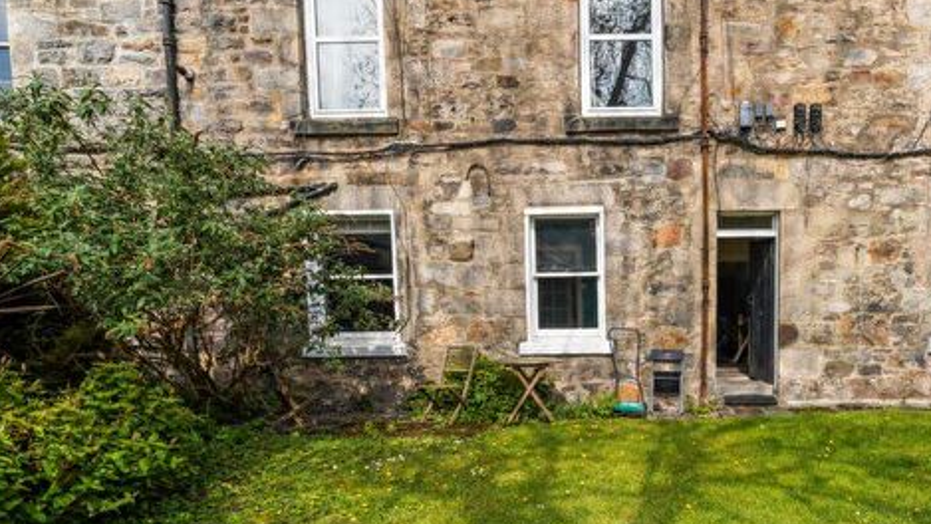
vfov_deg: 45.6
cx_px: 641
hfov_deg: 71.2
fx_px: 617
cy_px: 330
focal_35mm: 25
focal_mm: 16
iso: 100
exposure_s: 1/100
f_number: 8
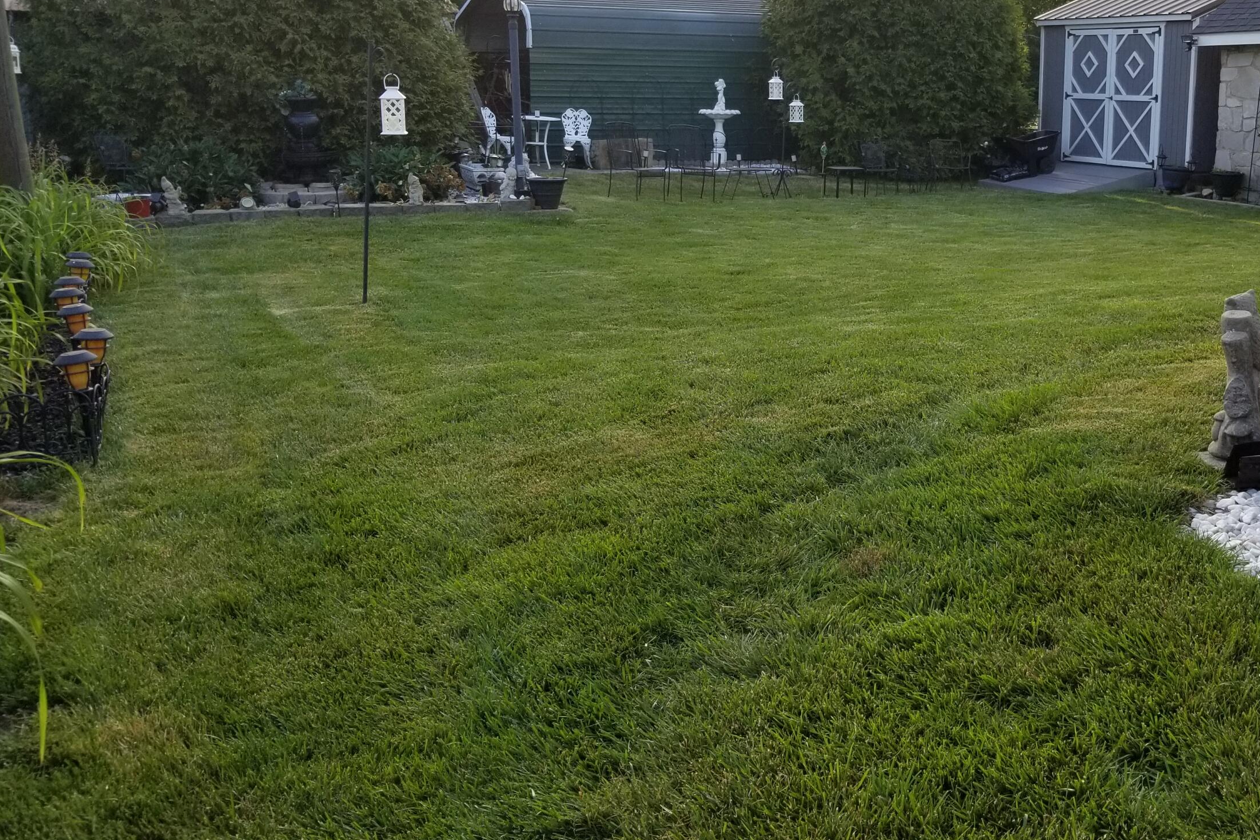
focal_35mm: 37
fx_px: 1295
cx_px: 806
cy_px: 288
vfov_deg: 35.6
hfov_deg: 51.2
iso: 50
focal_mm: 4.3
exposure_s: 1/300
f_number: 1.7
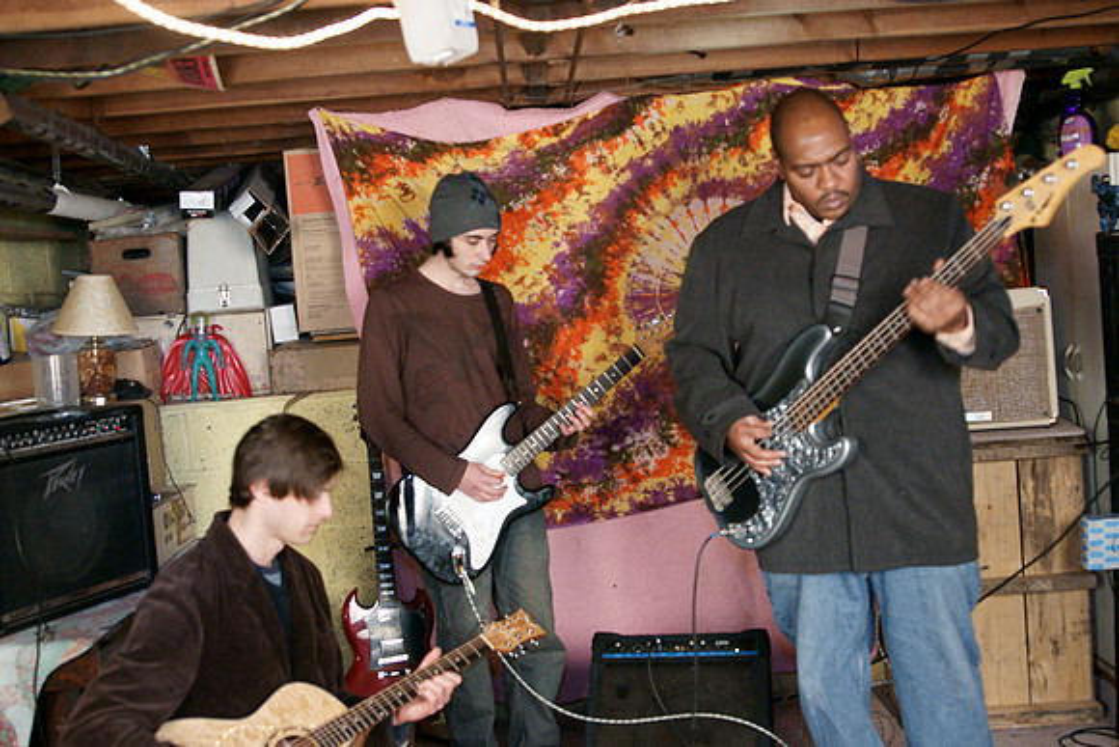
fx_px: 1306
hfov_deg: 46.4
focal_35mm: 42
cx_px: 560
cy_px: 374
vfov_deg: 31.9
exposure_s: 1/25
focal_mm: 28
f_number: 2.8
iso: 1600
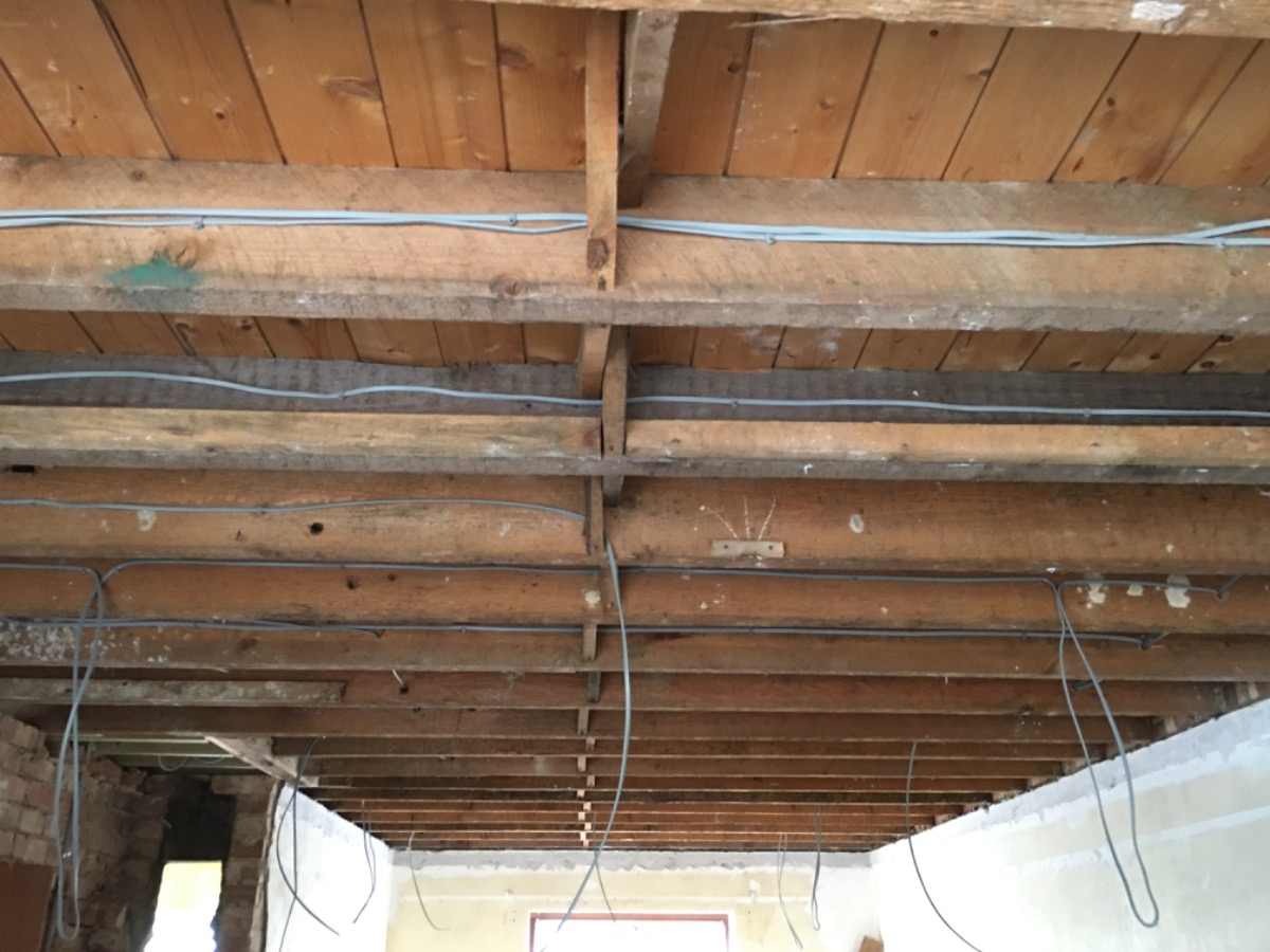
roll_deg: +0.0
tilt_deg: +24.8
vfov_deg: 48.2
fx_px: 1064
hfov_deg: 61.7
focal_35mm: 29
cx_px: 635
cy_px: 476
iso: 100
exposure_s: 1/8
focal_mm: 4.15
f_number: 2.2
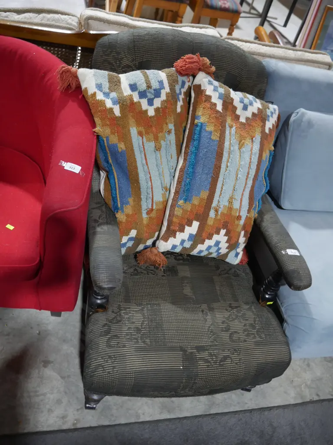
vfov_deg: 60.0
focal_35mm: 30
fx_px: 385
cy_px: 222
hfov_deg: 46.8
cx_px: 166
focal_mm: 15
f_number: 3.6
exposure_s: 1/60
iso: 640
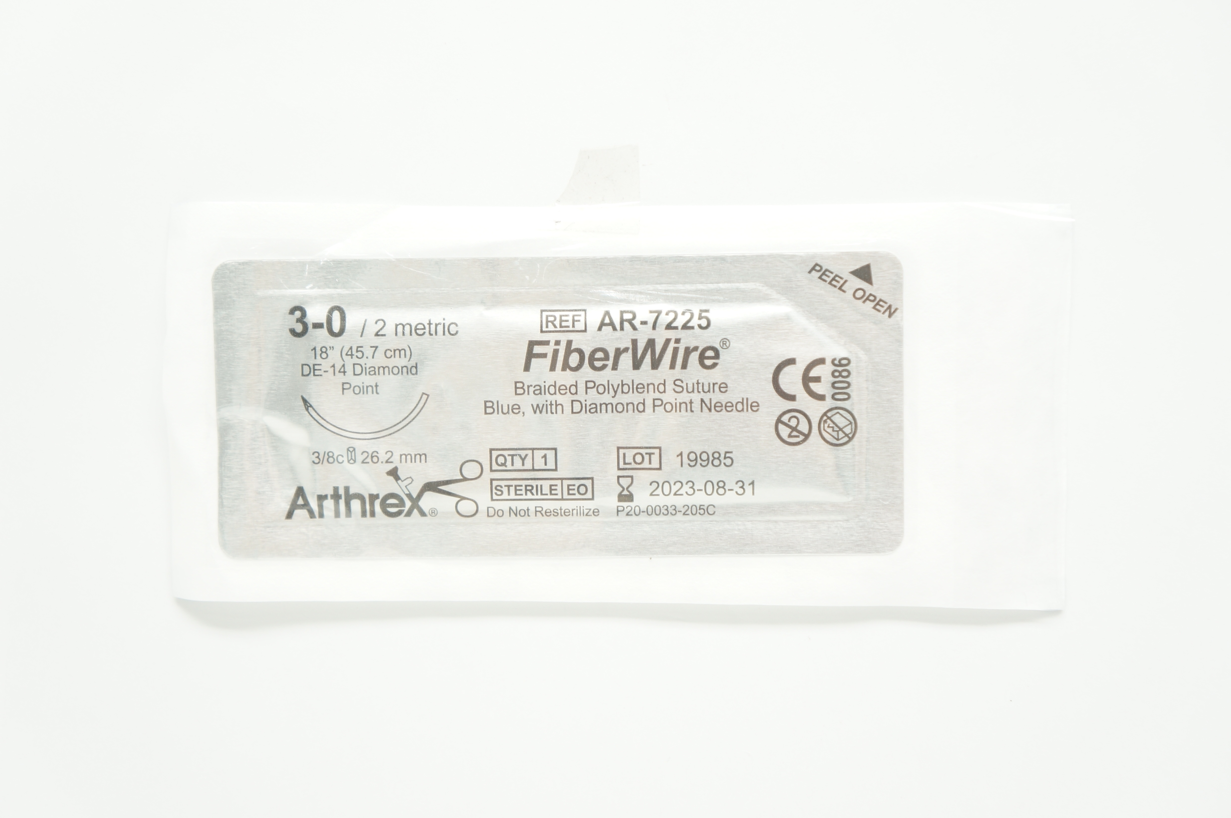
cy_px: 409
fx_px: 1793
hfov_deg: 37.9
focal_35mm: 52
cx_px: 616
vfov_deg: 25.7
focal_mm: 35
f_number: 4.5
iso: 400
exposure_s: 1/60
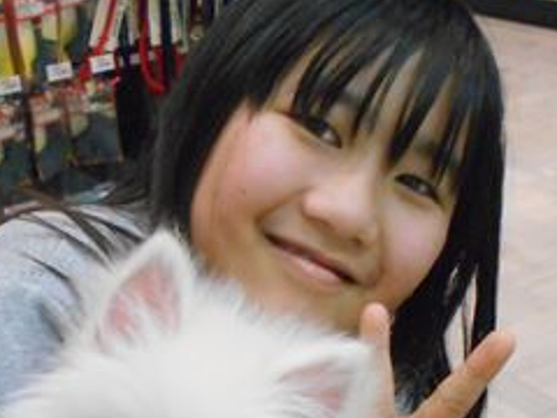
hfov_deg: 25.8
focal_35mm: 75
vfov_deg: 19.2
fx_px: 1207
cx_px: 181
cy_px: 392
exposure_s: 1/160
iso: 800
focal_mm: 5.1
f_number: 3.4
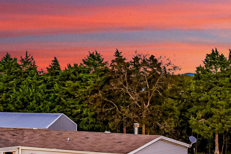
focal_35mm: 102
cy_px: 95
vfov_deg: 13.4
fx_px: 654
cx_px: 114
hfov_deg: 20.0
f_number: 2.8
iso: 100
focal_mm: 8.38
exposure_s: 1/40
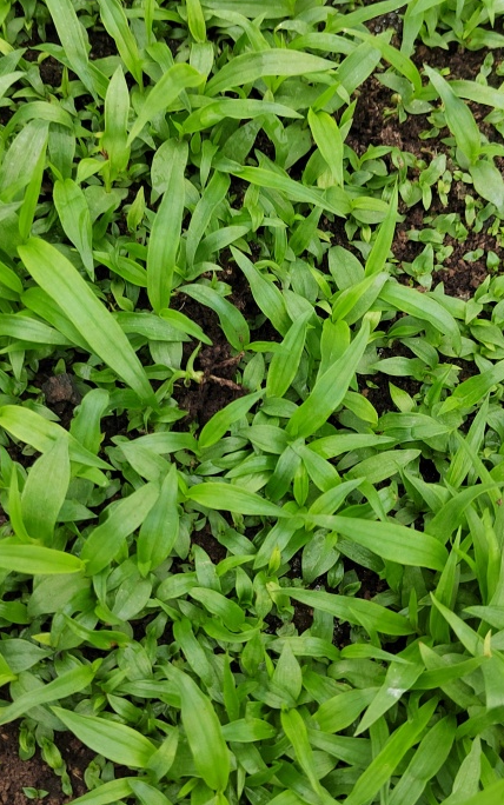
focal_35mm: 38
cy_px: 422
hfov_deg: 33.6
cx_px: 257
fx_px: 834
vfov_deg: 51.5
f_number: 1.9
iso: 441
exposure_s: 1/100
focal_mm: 5.52
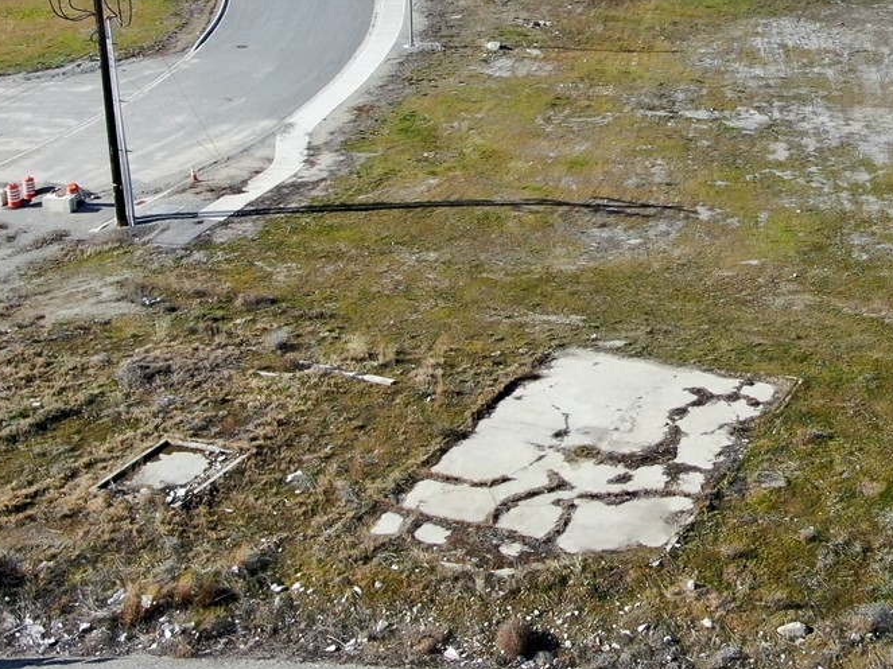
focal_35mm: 70
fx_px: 1805
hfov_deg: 27.0
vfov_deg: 20.8
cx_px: 779
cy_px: 148
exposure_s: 1/800
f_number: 3
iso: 100
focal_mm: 5.11
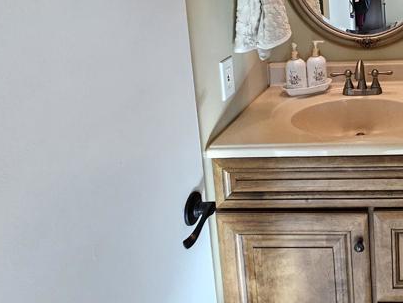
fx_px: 385
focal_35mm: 33
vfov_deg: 38.2
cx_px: 403
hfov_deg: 46.3
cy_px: -1
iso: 100
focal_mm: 2.2
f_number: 2.2
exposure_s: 1/60
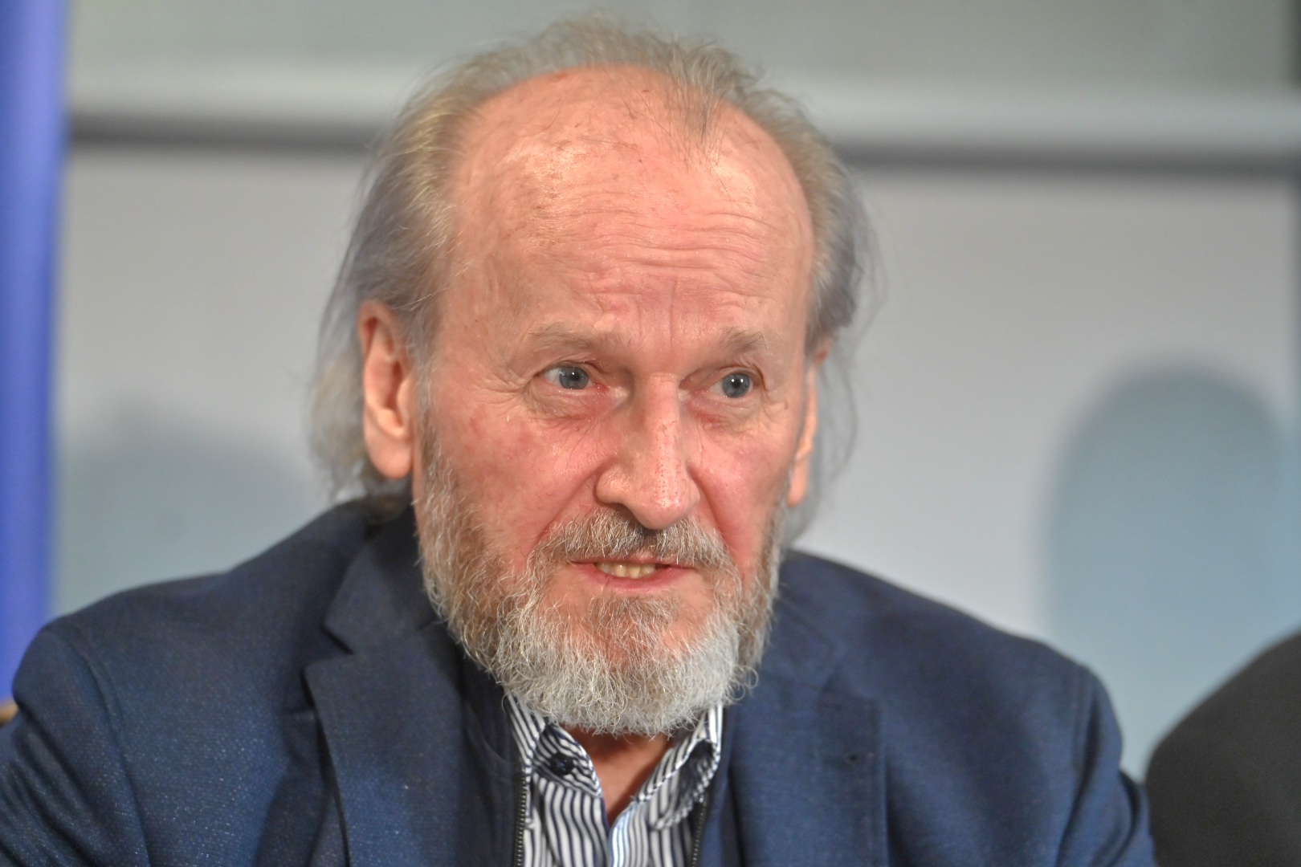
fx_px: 4336
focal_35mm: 120
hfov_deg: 17.1
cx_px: 650
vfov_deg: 11.4
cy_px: 434
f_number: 2.8
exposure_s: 1/323
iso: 2200
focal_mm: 120
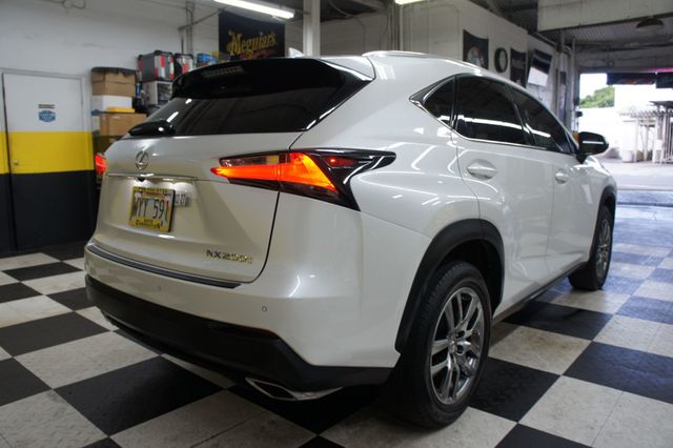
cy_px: 224
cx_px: 336
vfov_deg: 47.9
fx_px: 504
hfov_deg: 67.4
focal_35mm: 27
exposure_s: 1/40
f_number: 4
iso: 200
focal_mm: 18
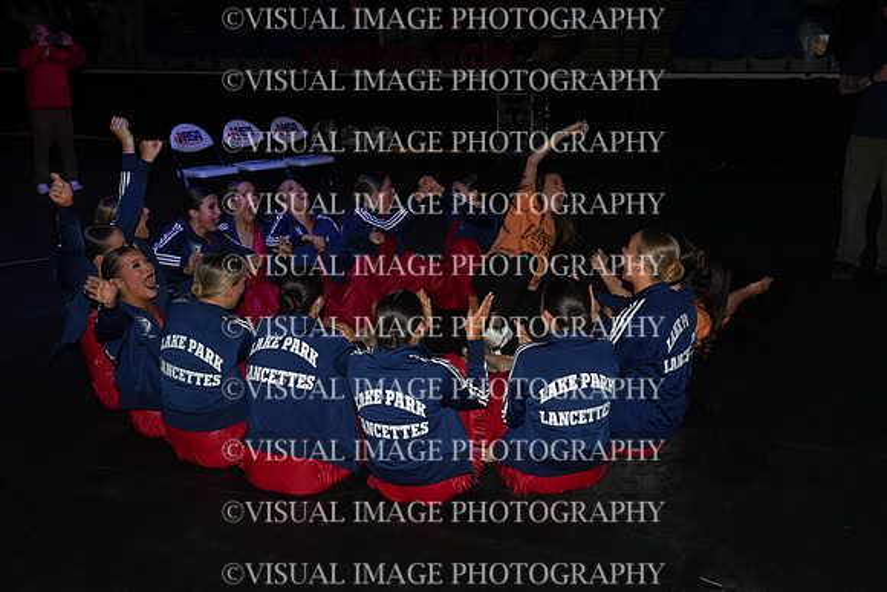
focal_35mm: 40
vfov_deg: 33.4
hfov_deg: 48.4
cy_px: 296
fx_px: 986
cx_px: 444
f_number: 9
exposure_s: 1/250
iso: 1250
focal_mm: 40
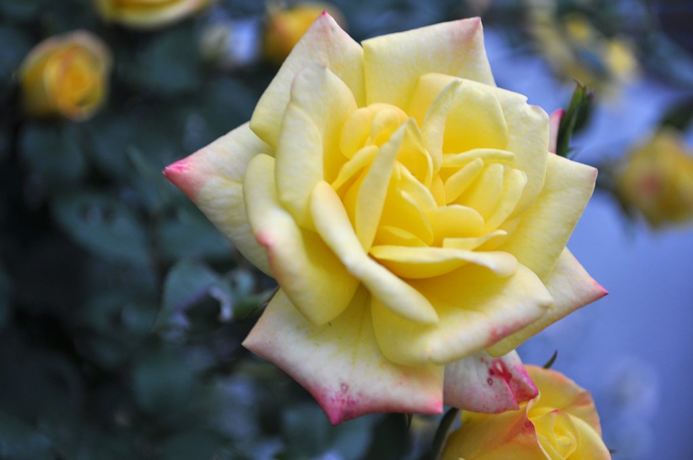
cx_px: 346
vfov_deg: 20.6
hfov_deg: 30.5
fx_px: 1269
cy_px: 230
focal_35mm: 66
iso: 200
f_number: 5.3
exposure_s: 1/50
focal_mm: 44
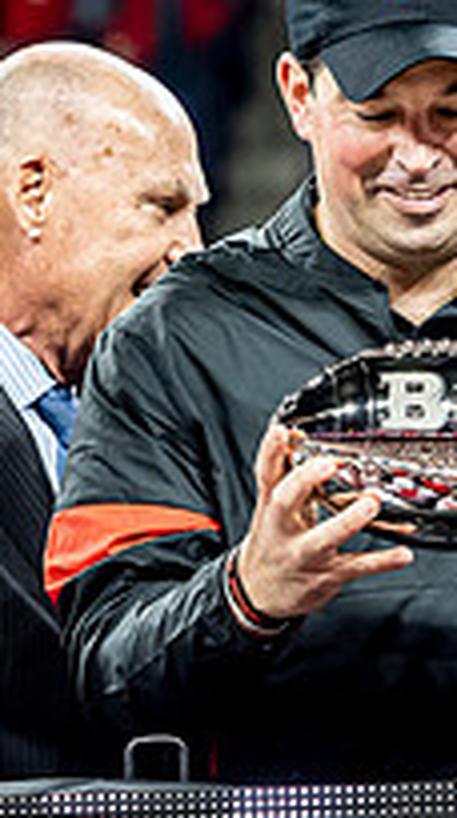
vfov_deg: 3.0
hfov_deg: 1.7
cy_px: 255
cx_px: 541
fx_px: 15458
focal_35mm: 714
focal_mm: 115
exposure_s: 1/320
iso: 1250
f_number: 3.5
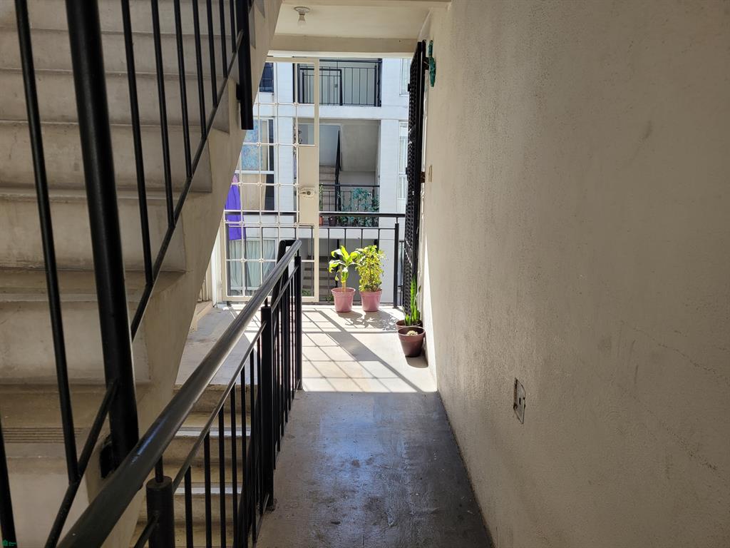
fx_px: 548
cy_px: 274
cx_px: 365
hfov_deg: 67.3
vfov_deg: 53.1
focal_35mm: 26
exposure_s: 1/509
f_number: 1.8
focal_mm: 5.4
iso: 40
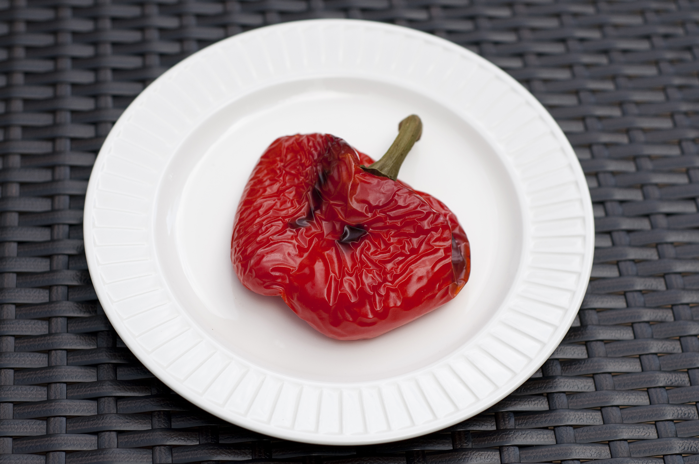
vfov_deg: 18.1
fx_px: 1454
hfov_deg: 27.0
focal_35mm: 75
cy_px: 232
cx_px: 350
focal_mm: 50
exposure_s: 1/750
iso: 200
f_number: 4
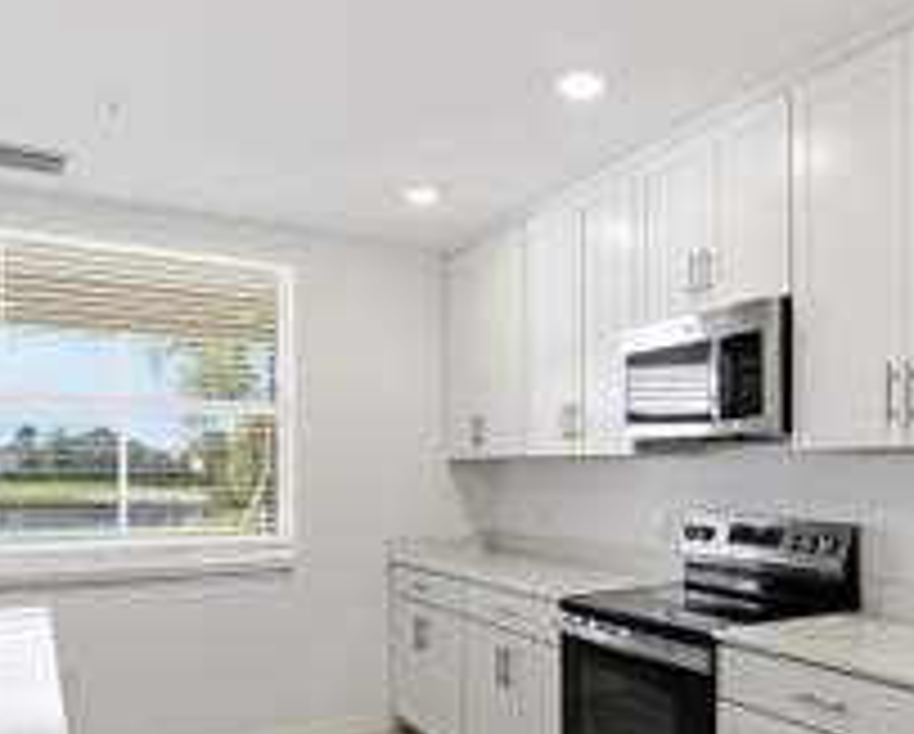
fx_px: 840
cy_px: 462
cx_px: 563
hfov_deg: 56.5
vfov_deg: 46.8
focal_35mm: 31
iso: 800
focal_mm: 14
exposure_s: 1/500
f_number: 7.1
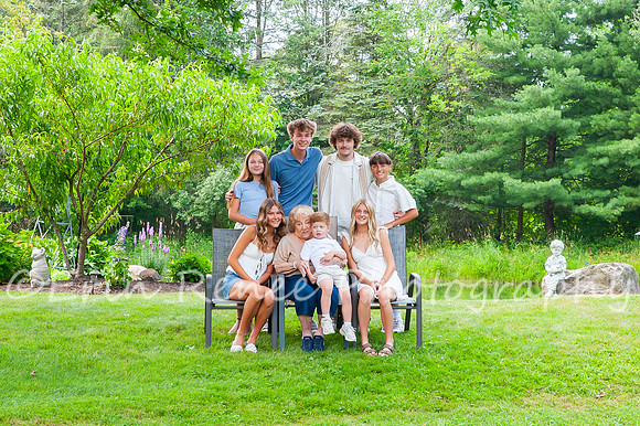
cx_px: 345
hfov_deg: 19.8
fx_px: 1833
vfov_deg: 13.2
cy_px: 164
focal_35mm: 103
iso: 800
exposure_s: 1/100
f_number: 14
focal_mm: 70
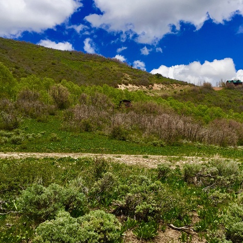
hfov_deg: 46.6
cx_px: 159
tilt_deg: +4.6
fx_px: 278
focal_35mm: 35
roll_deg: +1.6
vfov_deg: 47.2
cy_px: 124
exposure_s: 1/3049
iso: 32
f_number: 2.2
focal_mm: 4.15
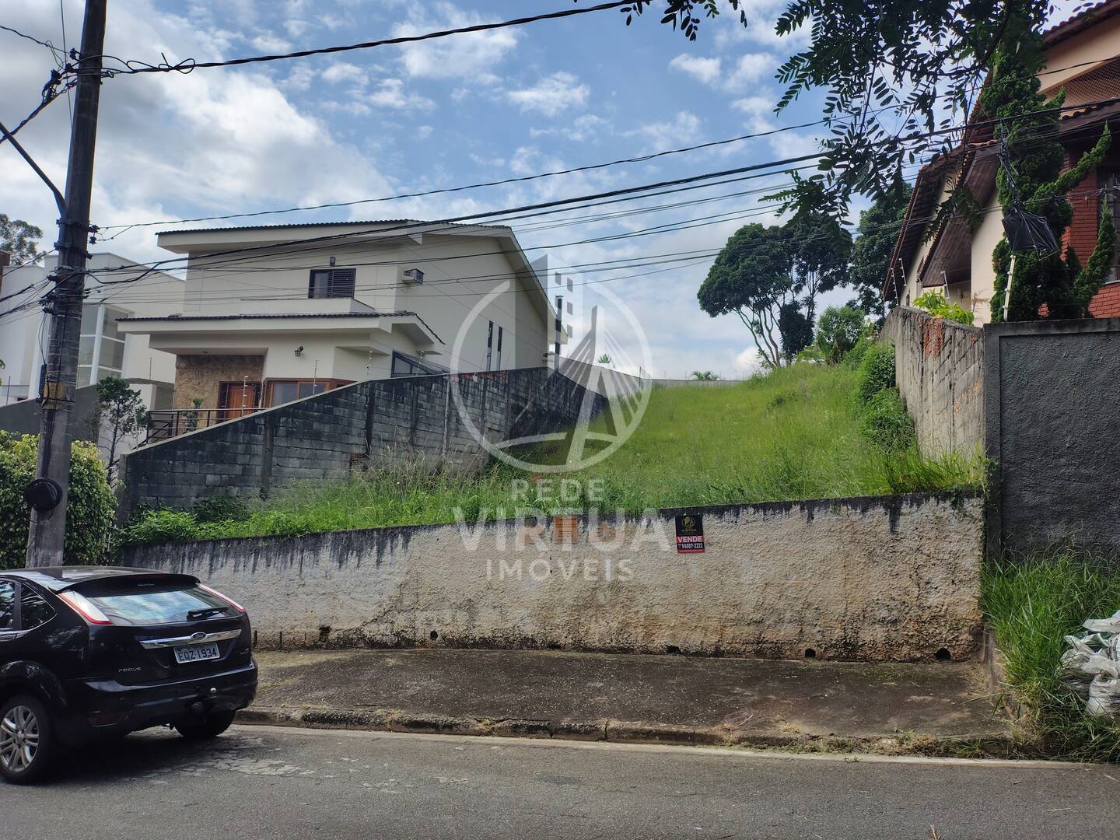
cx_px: 560
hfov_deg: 69.4
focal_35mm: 25
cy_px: 420
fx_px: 809
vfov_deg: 54.9
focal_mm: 4.71
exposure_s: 1/2787
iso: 151
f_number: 1.7
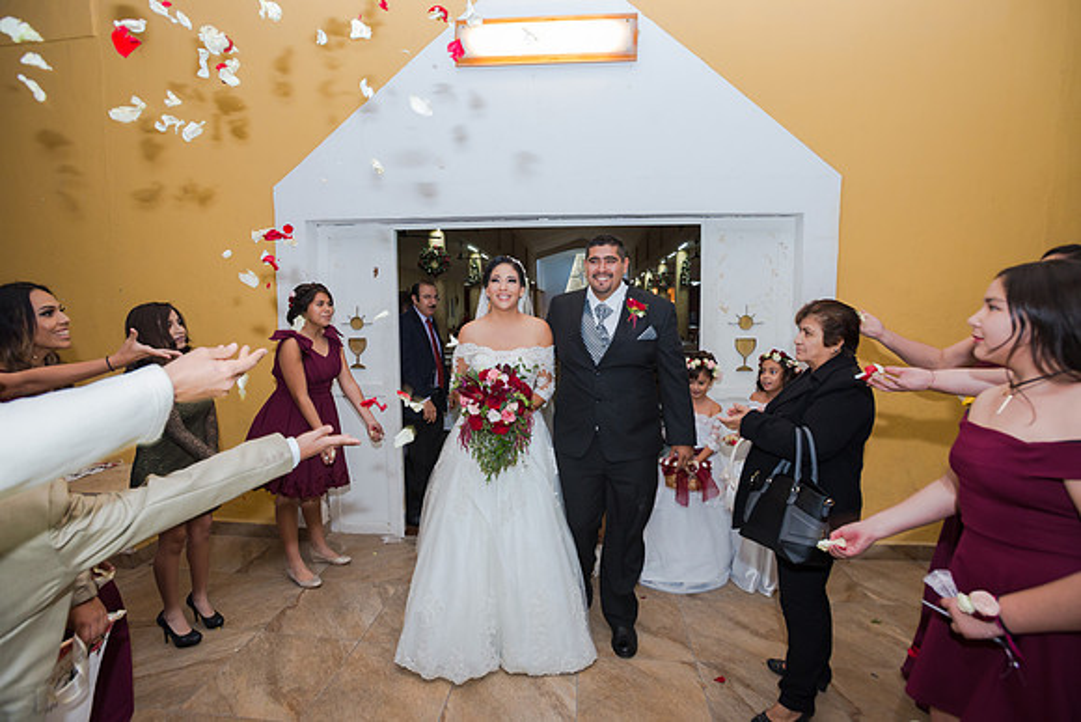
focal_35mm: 17
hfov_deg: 93.3
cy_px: 361
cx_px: 540
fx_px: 511
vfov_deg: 70.5
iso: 1600
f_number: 3.5
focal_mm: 17
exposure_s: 1/100
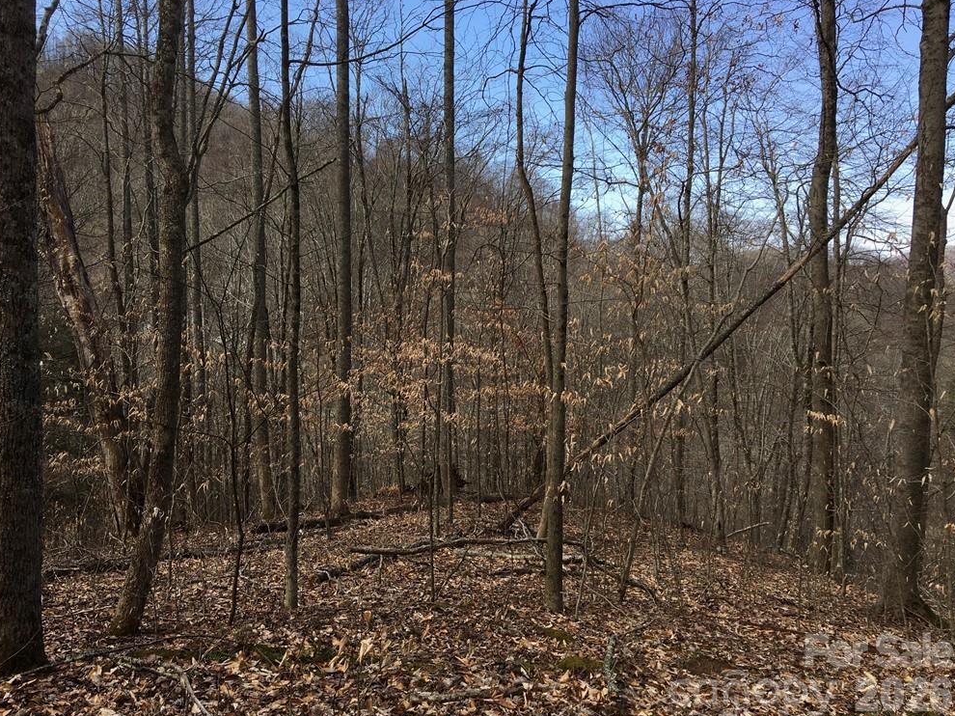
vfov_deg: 46.8
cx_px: 465
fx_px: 827
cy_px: 358
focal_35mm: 30
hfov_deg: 60.0
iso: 25
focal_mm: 4.15
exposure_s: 1/538
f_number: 2.2
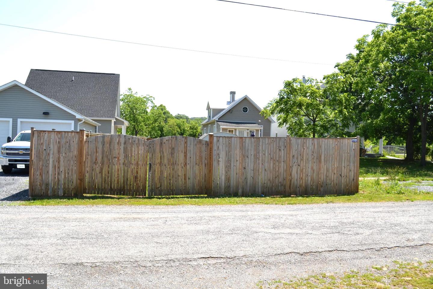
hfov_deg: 61.9
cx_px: 216
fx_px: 361
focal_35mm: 30
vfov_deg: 43.6
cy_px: 144
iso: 100
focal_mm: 20
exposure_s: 1/200
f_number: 7.1
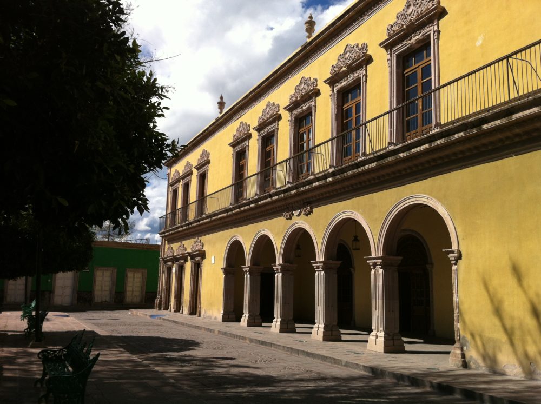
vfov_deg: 40.6
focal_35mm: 35
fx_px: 546
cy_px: 202
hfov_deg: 52.7
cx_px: 270
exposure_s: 1/1676
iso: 80
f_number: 2.8
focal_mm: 3.85
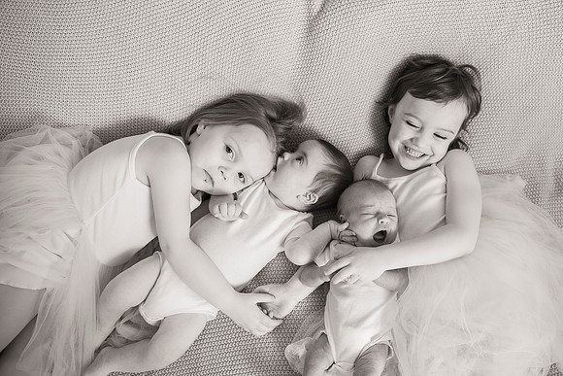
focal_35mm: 28
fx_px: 441
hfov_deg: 65.0
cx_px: 303
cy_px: 172
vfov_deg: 46.1
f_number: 3.5
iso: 200
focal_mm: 26
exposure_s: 1/125
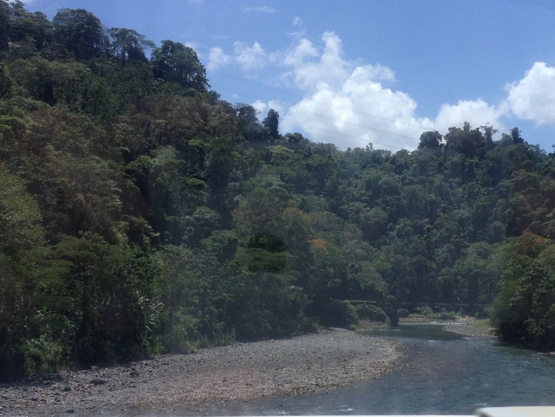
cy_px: 221
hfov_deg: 33.2
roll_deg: +1.2
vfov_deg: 25.7
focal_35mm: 57
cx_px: 410
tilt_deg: +1.2
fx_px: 914
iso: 50
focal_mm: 4.28
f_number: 2.4
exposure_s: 1/1126
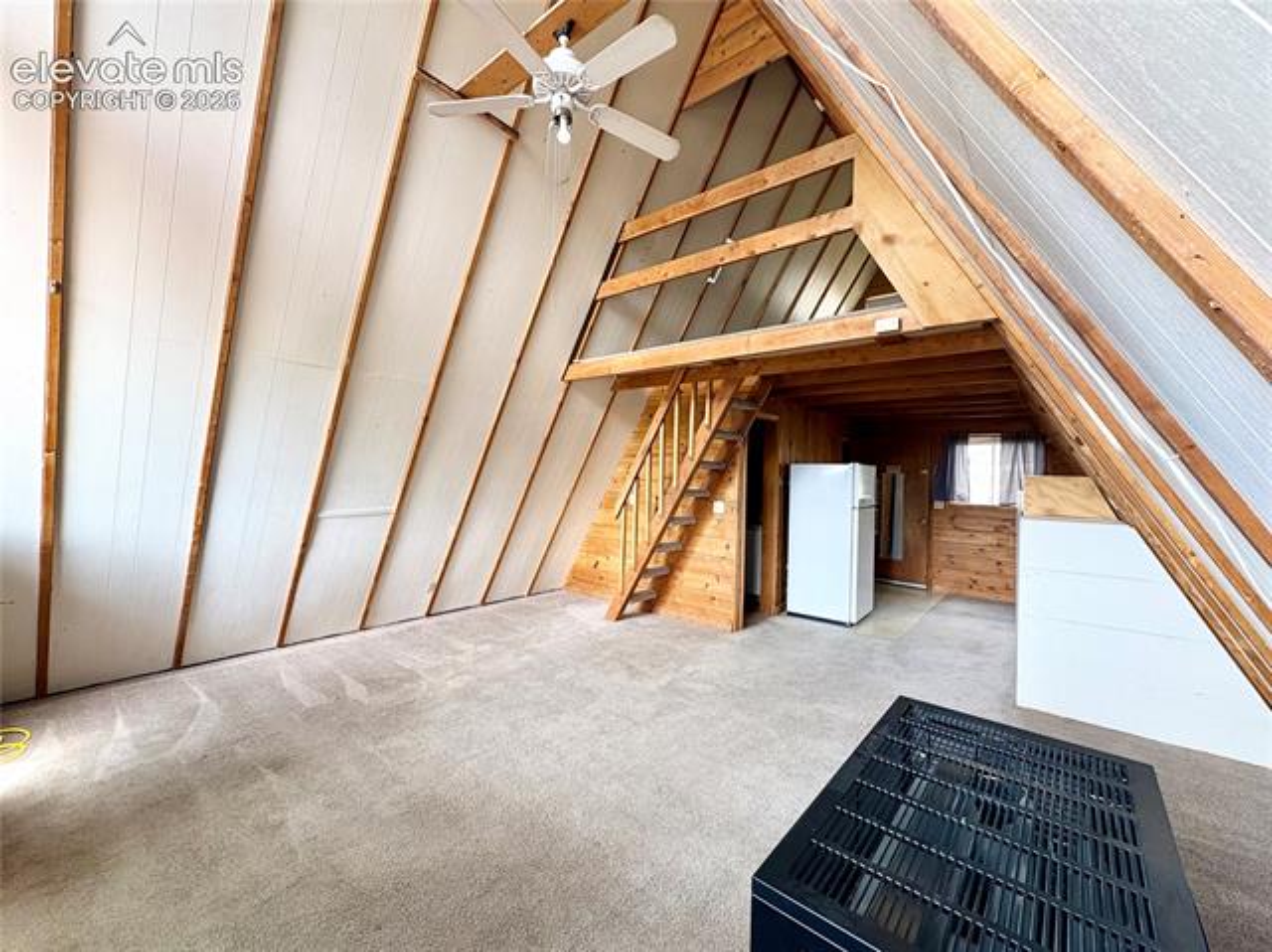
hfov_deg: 102.1
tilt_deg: -0.4
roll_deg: -2.0
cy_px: 476
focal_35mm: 14
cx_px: 636
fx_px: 514
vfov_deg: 85.6
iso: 200
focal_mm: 2.22
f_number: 2.2
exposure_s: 1/99
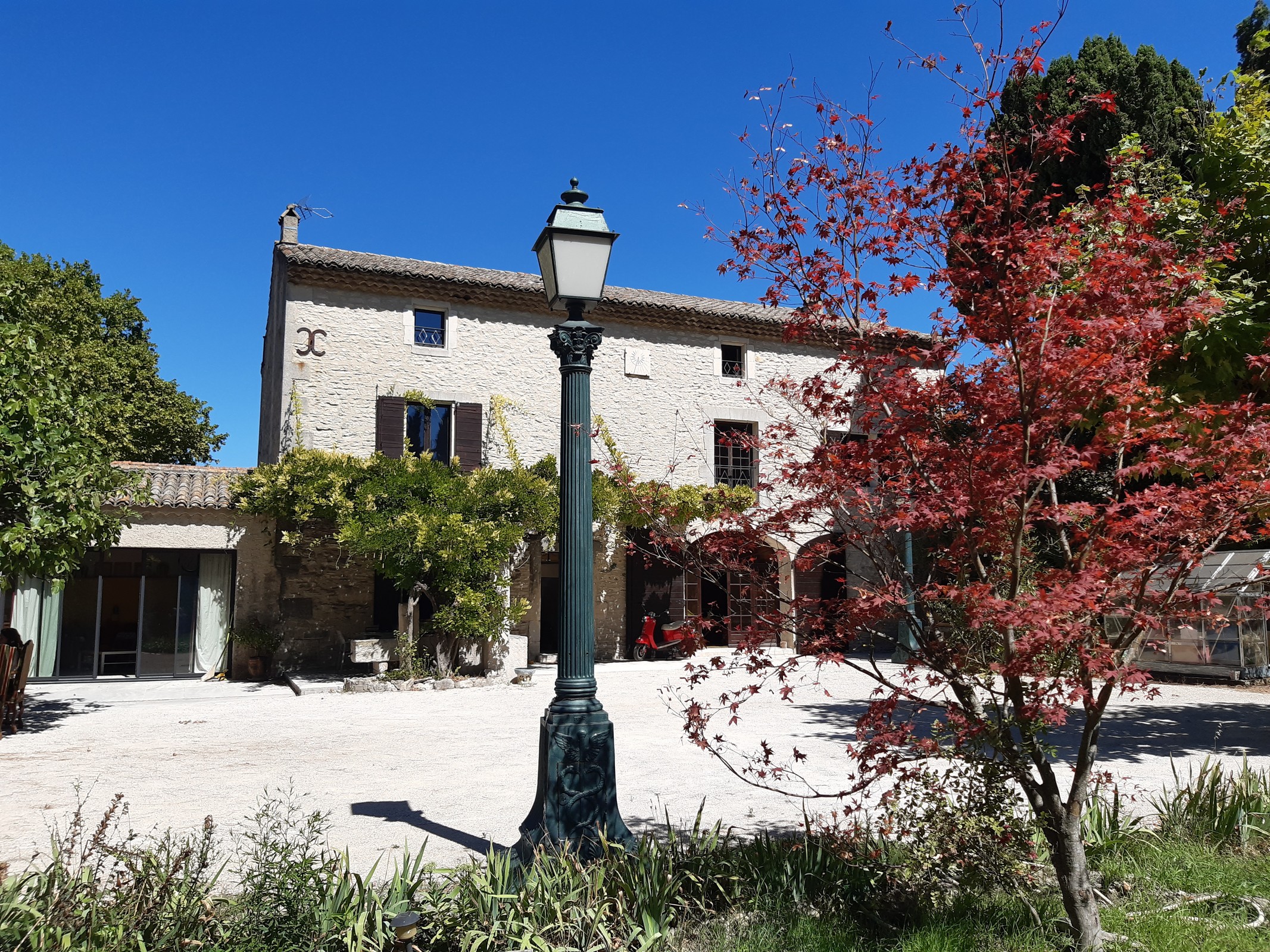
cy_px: 476
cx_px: 635
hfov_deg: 67.3
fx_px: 954
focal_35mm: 26
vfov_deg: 53.1
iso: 40
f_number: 1.7
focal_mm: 3.92
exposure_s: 1/2123
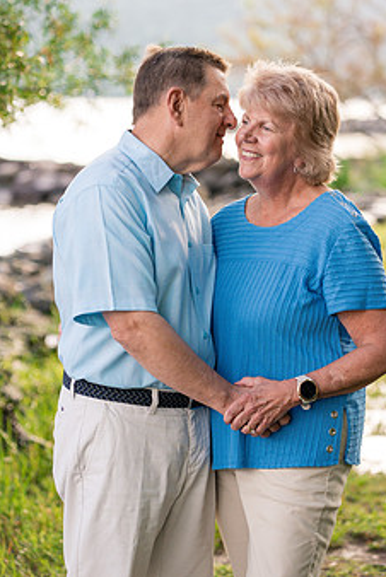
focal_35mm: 113
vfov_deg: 18.1
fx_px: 1814
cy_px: 234
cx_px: 212
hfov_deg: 12.1
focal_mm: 85
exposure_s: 1/1600
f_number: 3.2
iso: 800
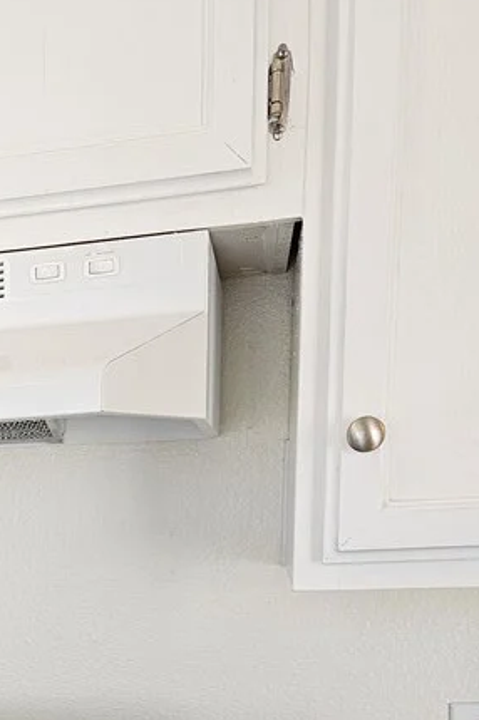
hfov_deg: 22.0
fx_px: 1139
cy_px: 725
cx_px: -97
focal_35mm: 57
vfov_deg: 32.2
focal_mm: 5.4
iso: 80
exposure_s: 1/120
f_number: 1.8
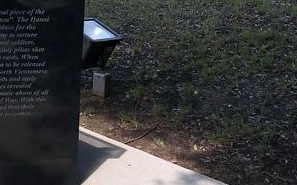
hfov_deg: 25.1
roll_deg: +0.2
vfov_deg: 16.2
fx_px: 647
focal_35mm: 80
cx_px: 31
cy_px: 58
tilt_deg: -20.7
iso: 20
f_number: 1.8
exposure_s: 1/1000
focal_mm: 4
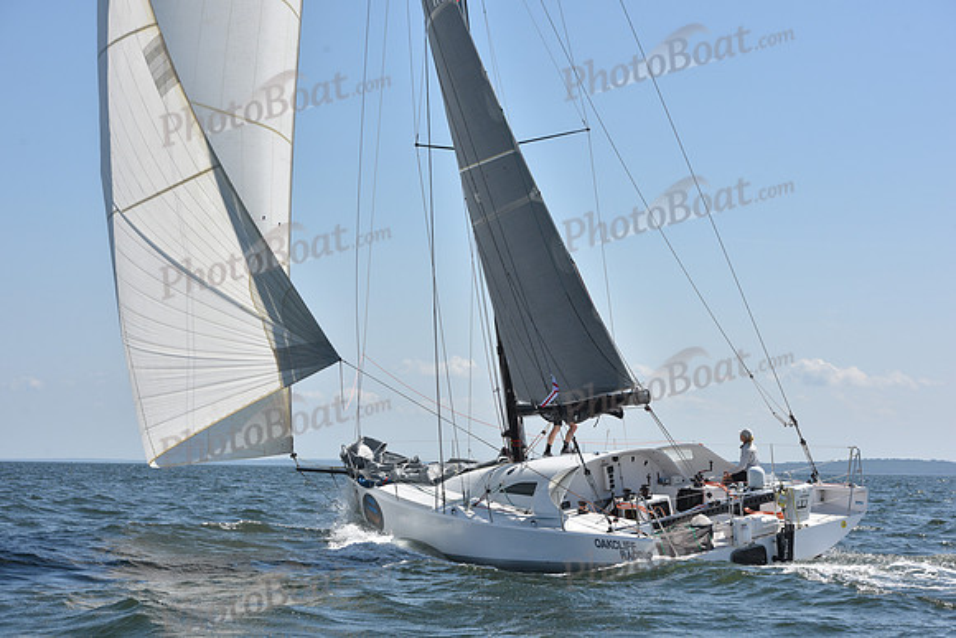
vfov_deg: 18.2
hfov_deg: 27.0
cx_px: 478
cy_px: 319
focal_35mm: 75
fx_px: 1992
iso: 320
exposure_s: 1/1250
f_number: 10
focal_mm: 75
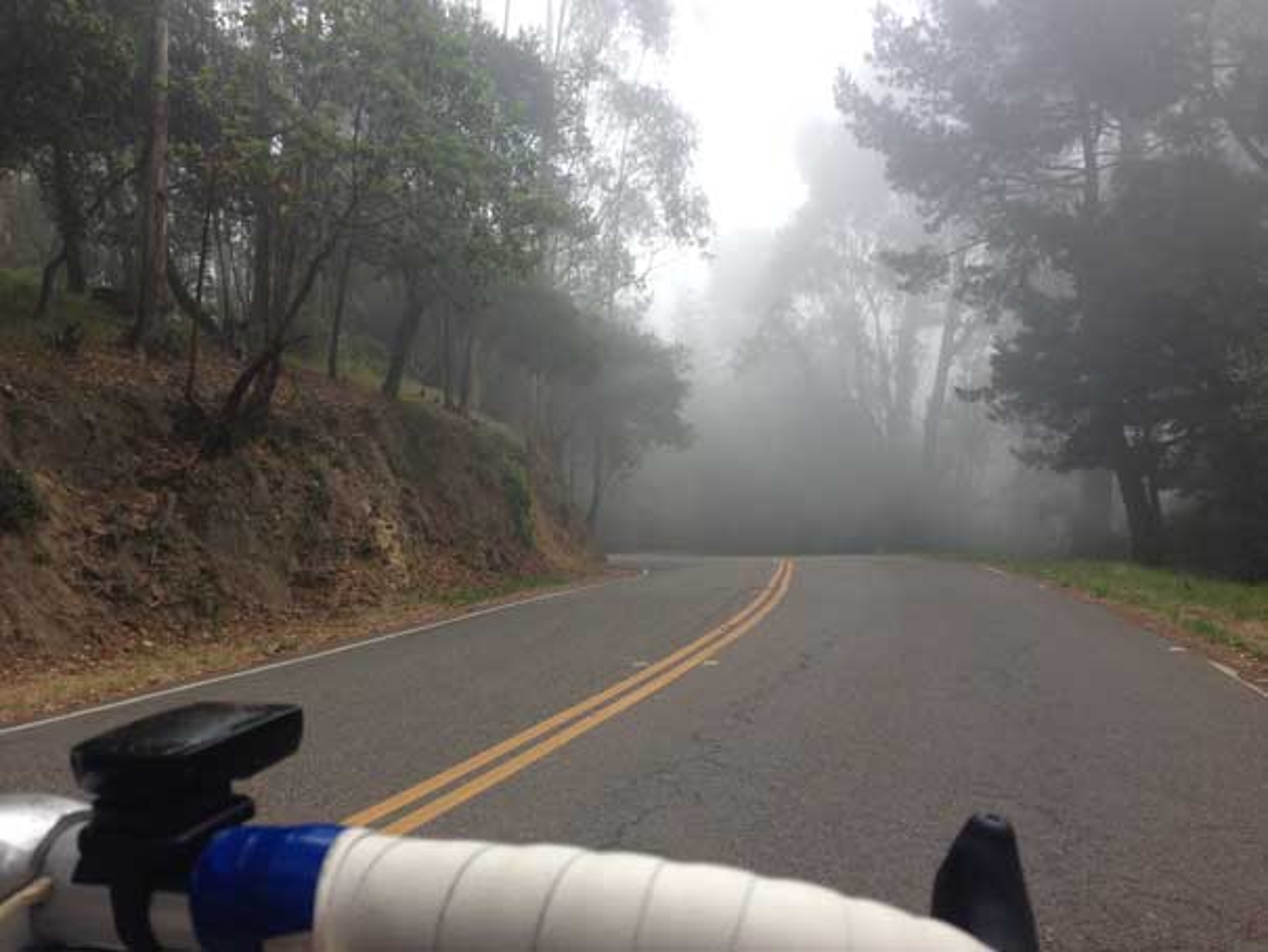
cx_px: 634
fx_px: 1209
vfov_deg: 43.0
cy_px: 476
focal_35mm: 33
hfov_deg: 55.3
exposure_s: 1/763
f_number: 2.4
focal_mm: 4.13
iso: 50
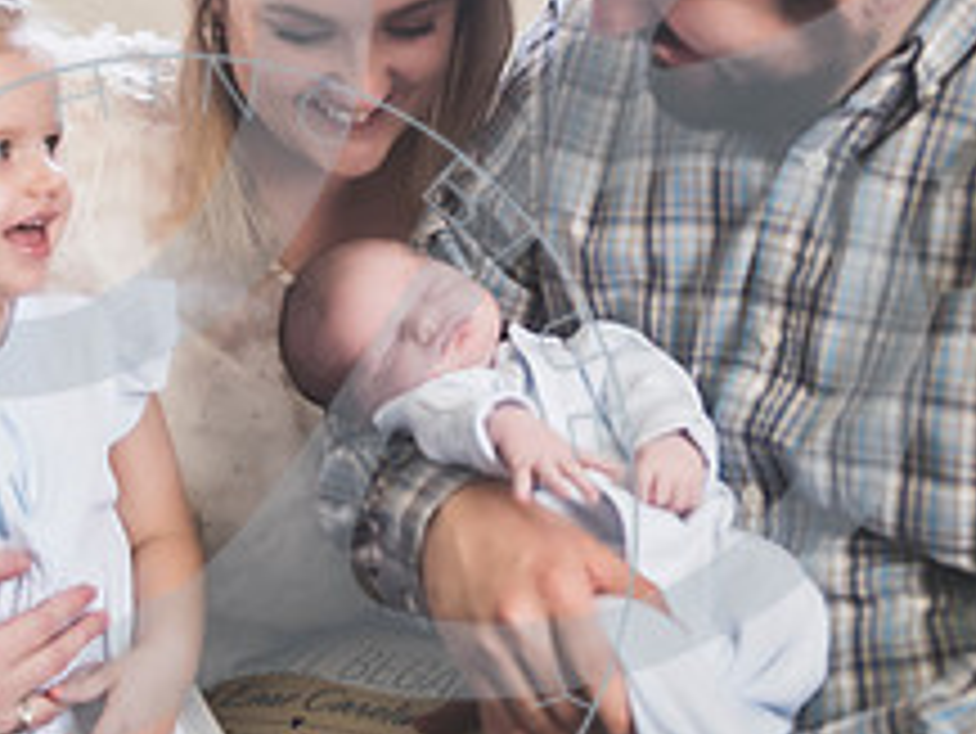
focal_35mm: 101
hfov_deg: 19.4
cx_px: 377
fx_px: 2849
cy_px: 137
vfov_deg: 14.6
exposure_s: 1/125
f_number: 2.8
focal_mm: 38
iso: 500
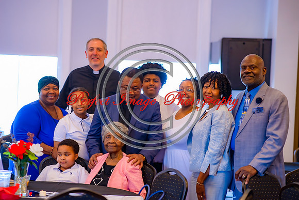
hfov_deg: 19.5
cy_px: 100
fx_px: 872
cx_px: 150
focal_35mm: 105
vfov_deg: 13.0
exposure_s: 1/80
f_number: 2.5
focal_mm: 105
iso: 640
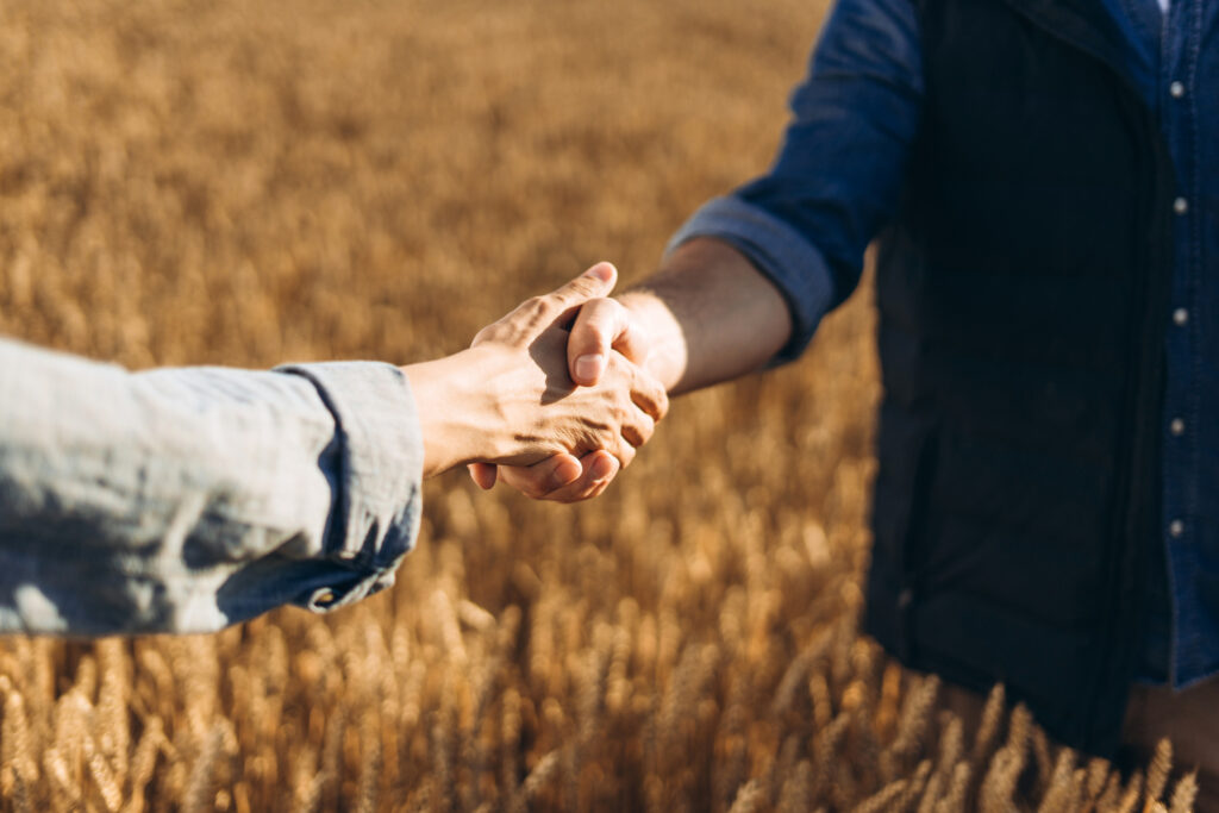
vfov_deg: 27.0
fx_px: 1693
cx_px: 610
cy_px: 406
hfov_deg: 39.6
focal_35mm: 50
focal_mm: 50
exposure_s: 1/4000
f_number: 2
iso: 200
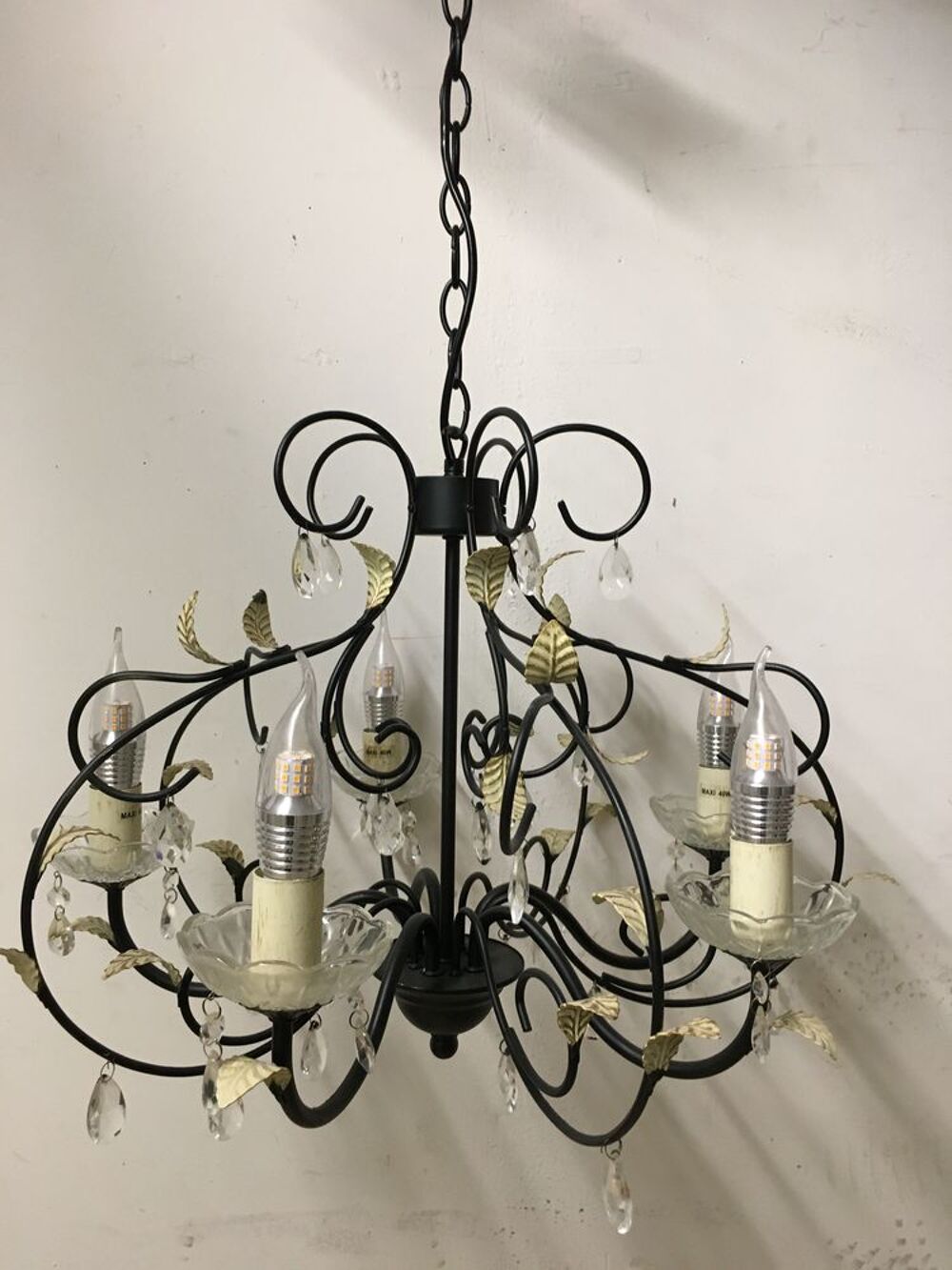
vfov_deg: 61.7
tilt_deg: -8.3
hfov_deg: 48.2
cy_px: 635
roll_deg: -0.4
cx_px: 476
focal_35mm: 29
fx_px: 1063
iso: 160
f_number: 2.2
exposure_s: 1/33
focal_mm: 4.15
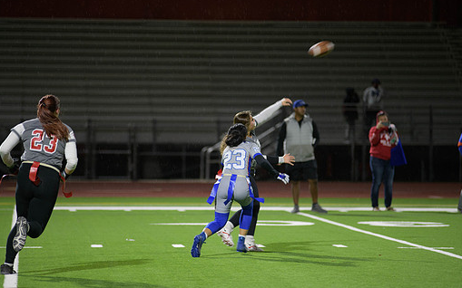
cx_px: 224
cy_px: 147
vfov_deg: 6.3
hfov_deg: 10.0
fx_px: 2631
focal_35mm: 209
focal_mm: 180
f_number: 2.8
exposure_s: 1/200
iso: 1100
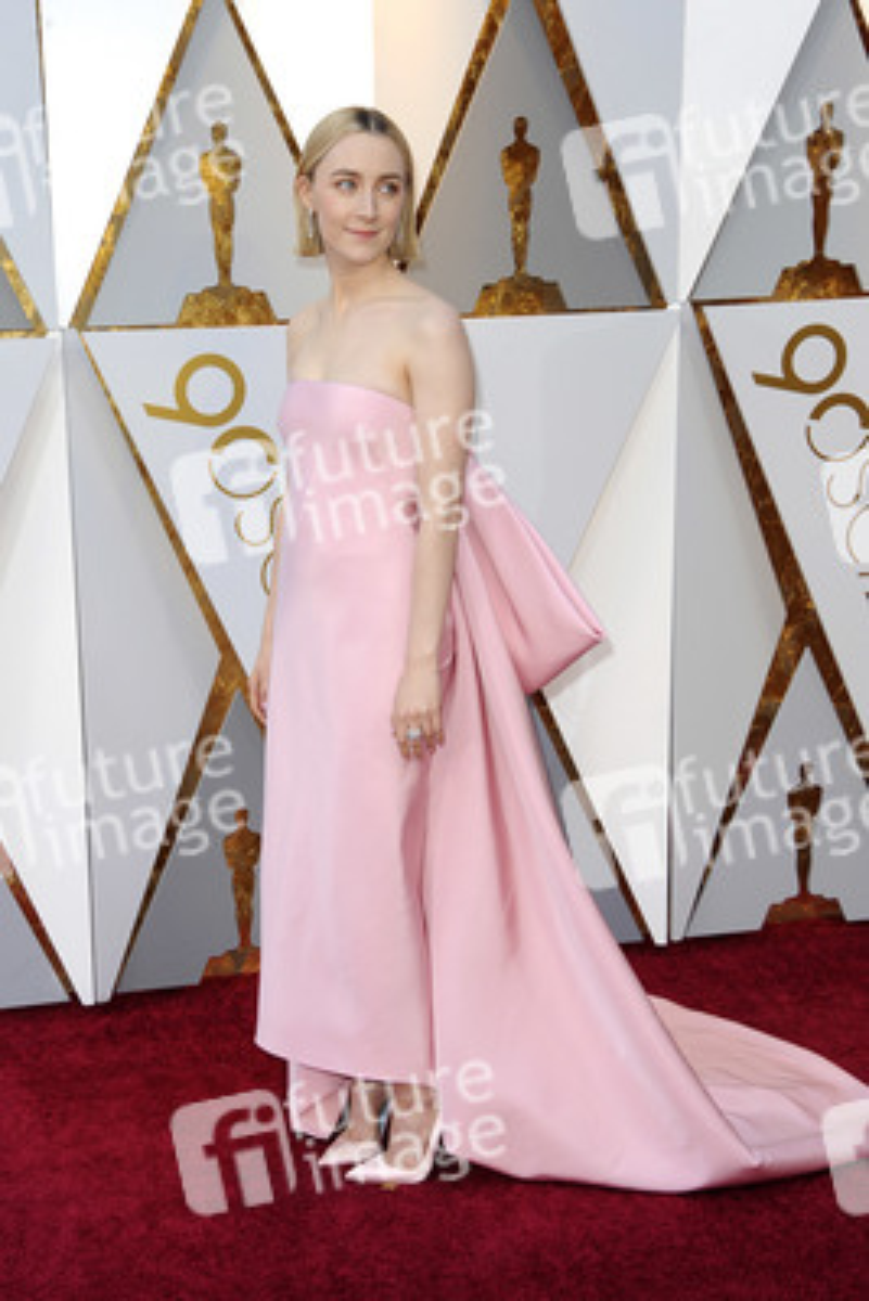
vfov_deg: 36.2
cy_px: 650
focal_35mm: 55
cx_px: 434
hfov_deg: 24.6
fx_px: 1990
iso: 1000
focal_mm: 55
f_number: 7.1
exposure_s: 1/250
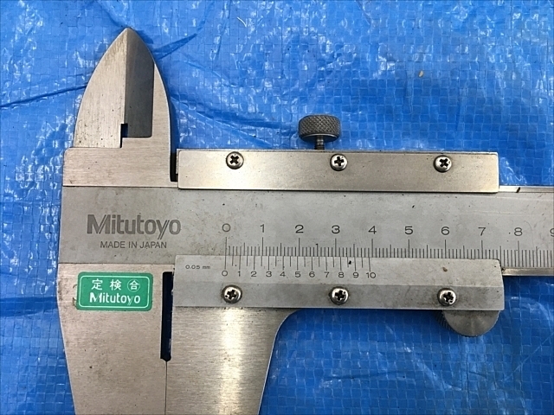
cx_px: 277
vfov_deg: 48.2
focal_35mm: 29
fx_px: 464
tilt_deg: -83.1
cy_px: 208
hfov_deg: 61.7
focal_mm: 4.15
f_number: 2.2
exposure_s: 1/30
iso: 40
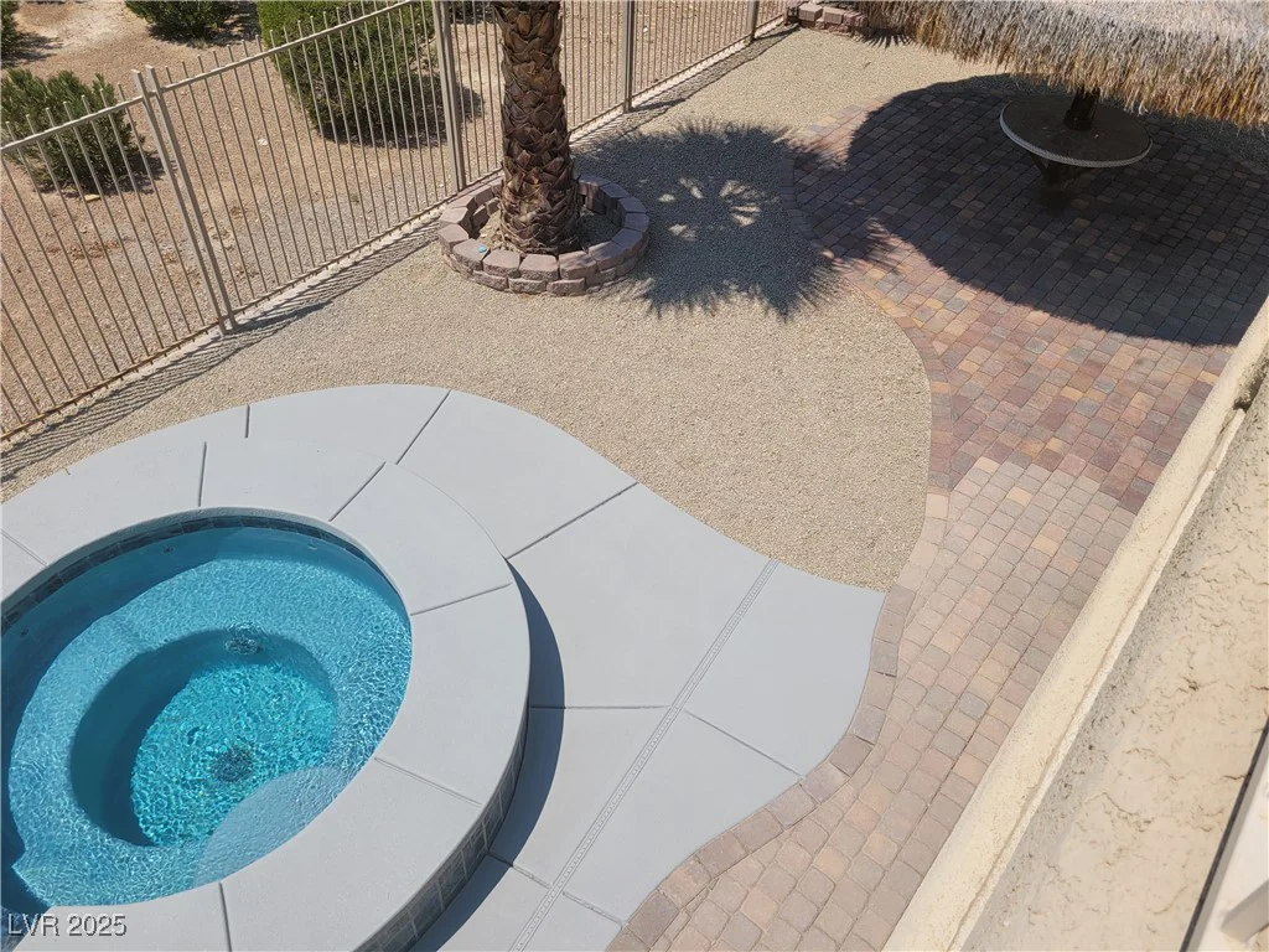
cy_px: 476
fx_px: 953
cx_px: 634
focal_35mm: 26
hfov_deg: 67.3
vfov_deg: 53.1
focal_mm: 5.4
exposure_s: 1/3967
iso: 40
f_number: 1.8
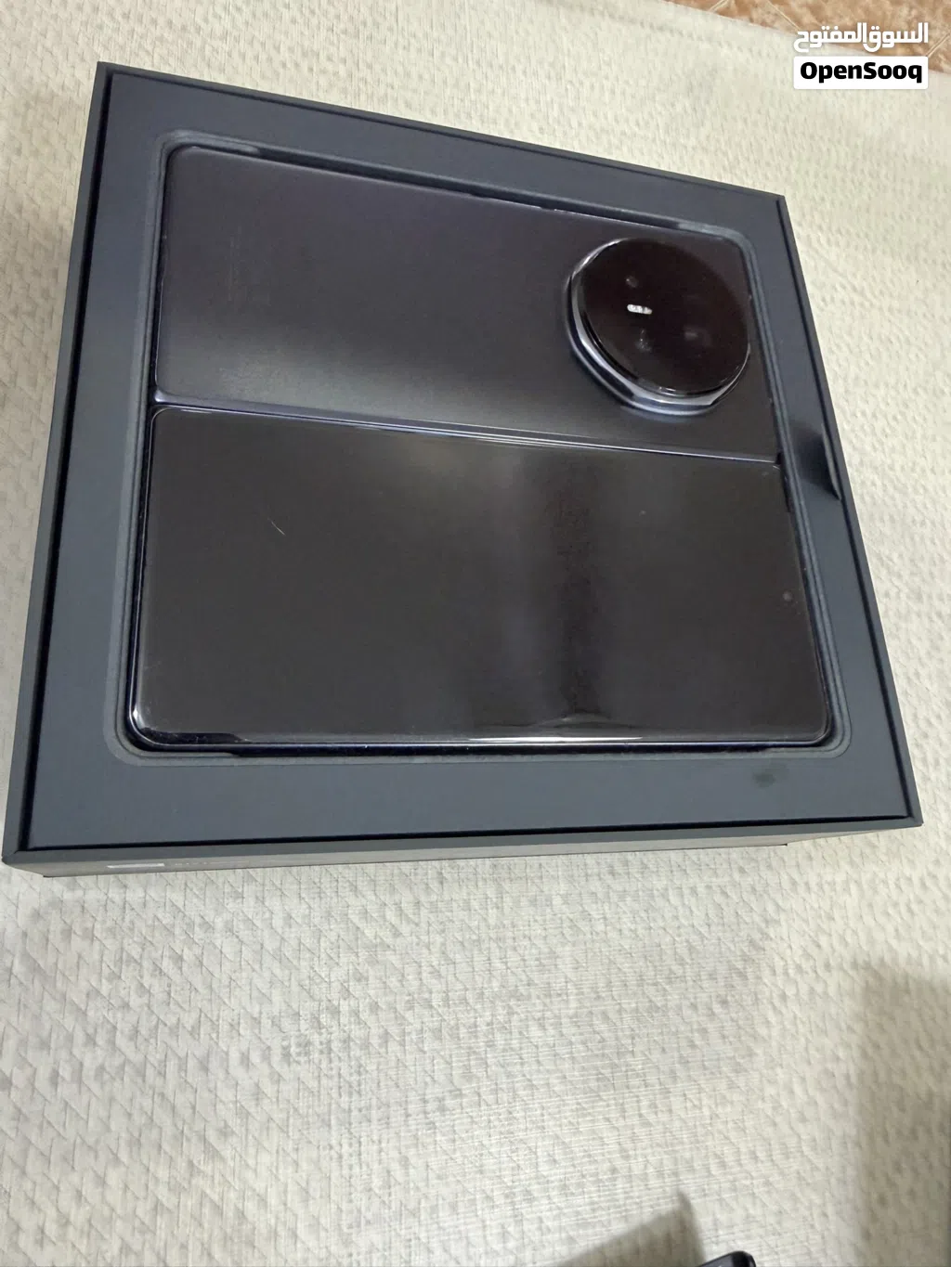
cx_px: 476
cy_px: 634
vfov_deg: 71.6
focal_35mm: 24
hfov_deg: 56.8
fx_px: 879
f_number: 2.2
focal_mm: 2.22
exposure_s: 1/60
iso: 500
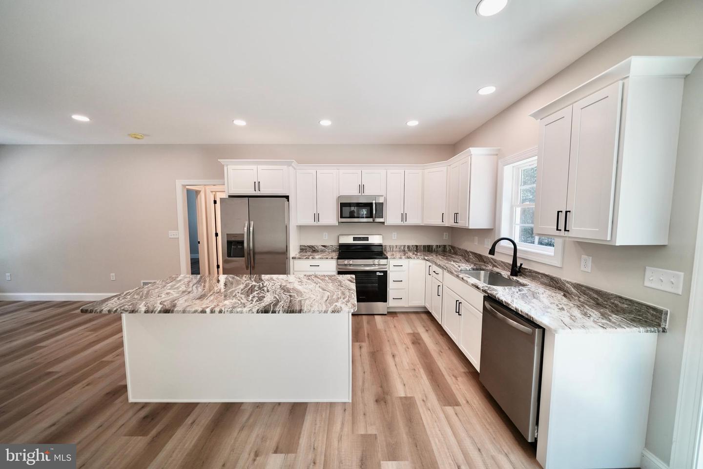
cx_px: 352
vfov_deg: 90.0
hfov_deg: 112.6
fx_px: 234
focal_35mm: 12
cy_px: 234
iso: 500
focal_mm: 12
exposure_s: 1/160
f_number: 4
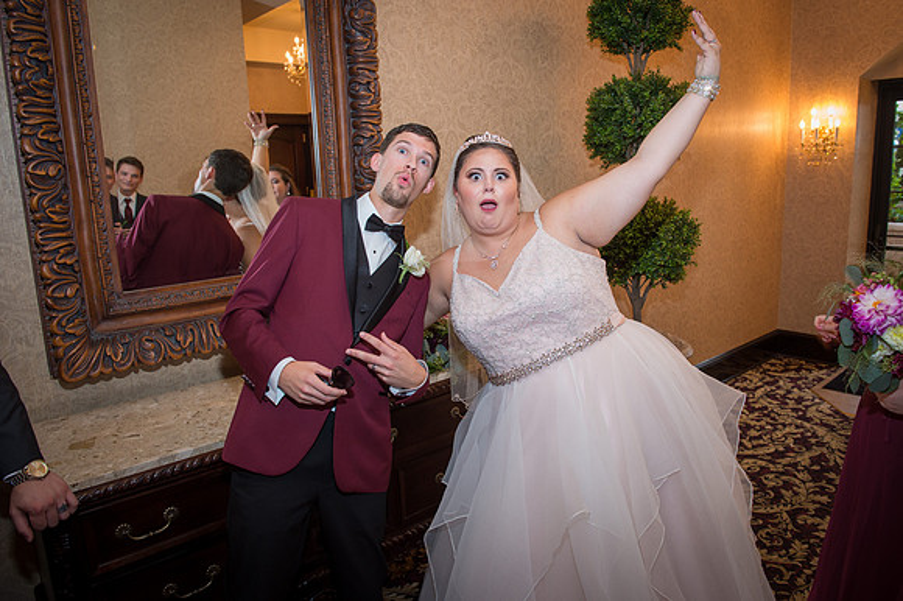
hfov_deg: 71.7
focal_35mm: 25
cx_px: 469
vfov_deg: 51.4
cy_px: 289
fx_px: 625
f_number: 4
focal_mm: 24
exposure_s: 1/90
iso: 800
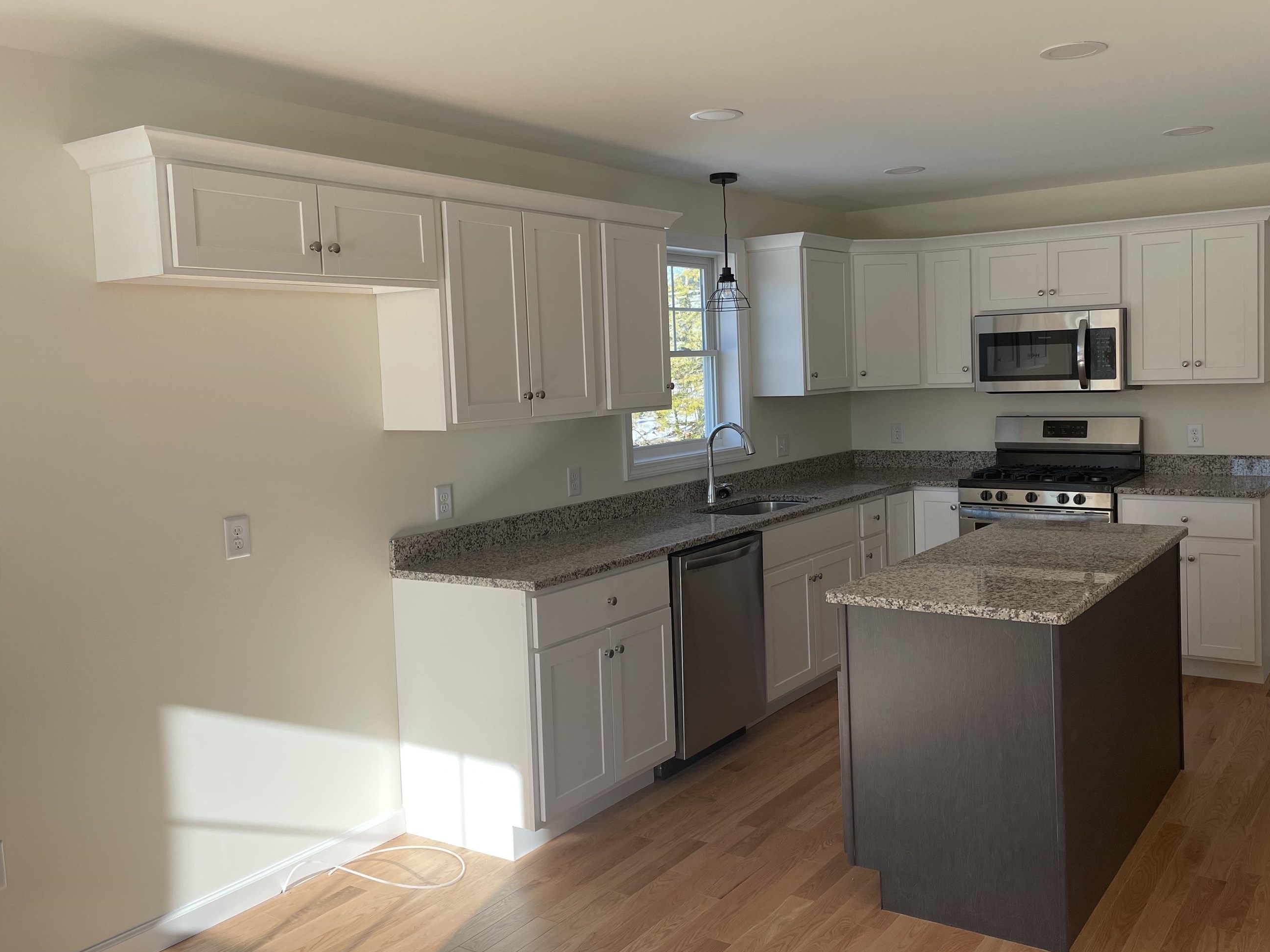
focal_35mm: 31
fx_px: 1137
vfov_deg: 45.4
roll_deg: +2.0
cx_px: 724
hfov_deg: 58.1
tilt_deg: -4.0
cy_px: 449
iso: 32
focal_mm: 4.2
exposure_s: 1/600
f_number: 1.6
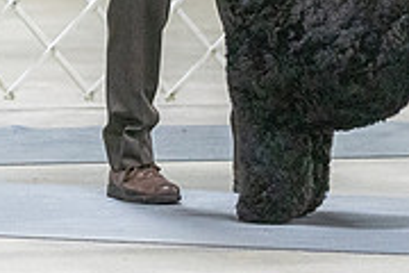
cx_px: 211
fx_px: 4101
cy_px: -144
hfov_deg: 5.7
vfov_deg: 3.8
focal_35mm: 361
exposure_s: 1/400
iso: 6400
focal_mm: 112
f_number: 3.2
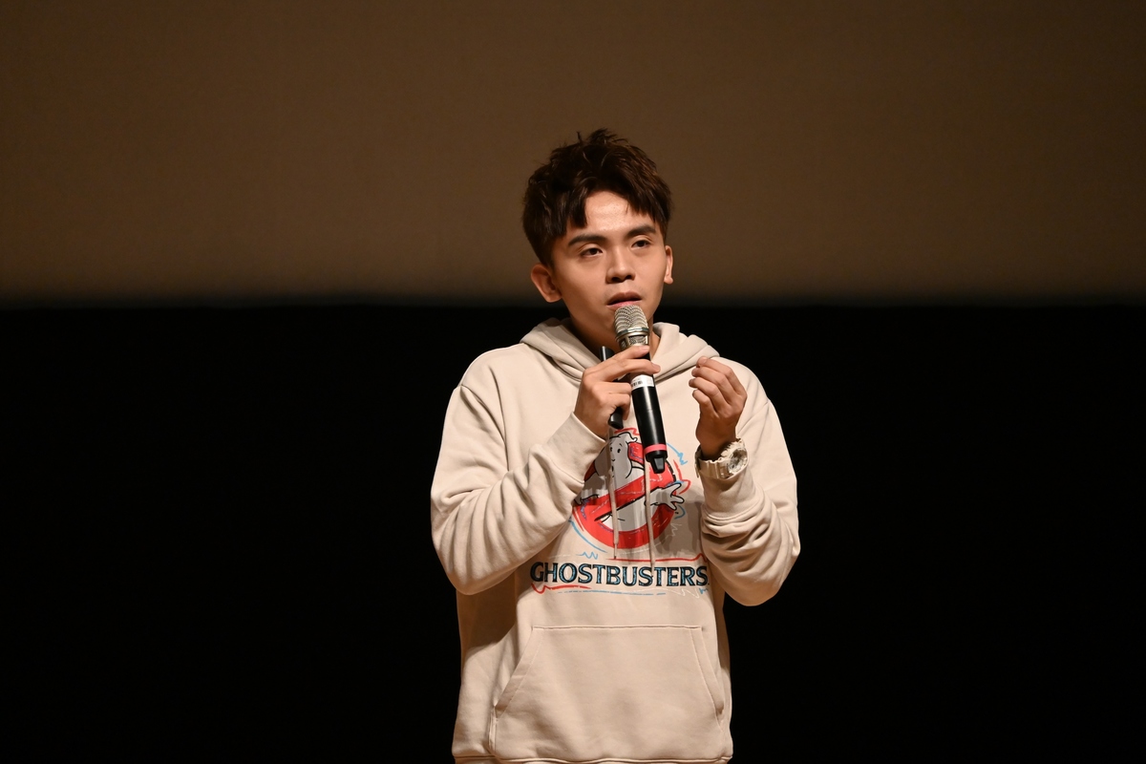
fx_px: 11937
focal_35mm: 375
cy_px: 382
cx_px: 573
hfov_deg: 5.5
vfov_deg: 3.7
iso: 2500
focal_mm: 250
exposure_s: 1/200
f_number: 6.3
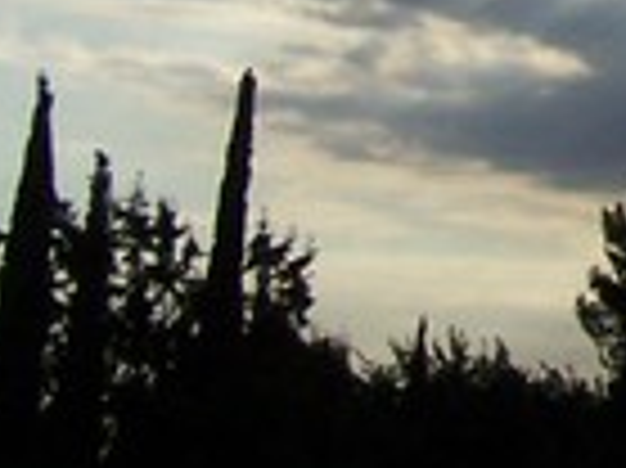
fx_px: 3614
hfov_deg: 9.2
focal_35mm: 200
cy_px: -360
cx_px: 1340
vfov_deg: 7.2
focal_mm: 5.6
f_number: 5.6
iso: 80
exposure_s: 1/1500
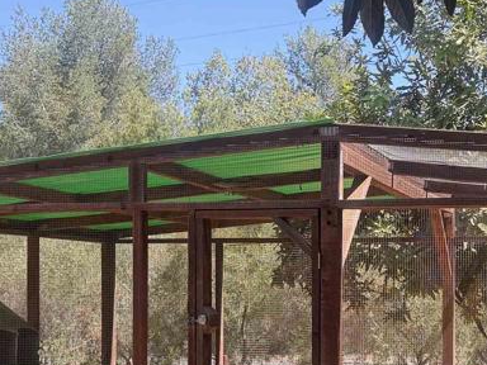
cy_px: 299
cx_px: 425
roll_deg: -0.2
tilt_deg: -2.0
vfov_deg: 22.6
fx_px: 900
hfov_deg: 29.2
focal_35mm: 64
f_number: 1.78
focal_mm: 6.76
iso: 100
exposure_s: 1/1091
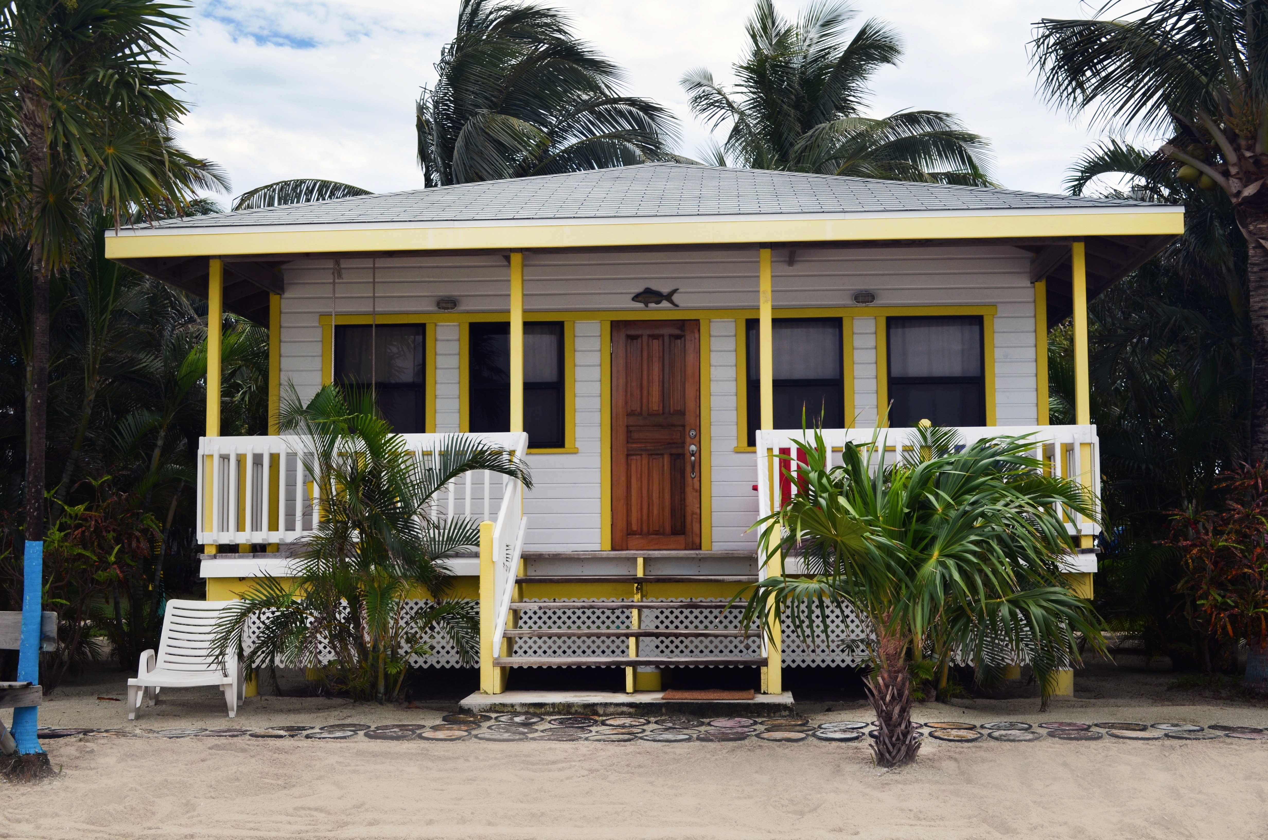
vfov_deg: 29.7
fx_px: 1582
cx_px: 634
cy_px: 420
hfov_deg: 43.7
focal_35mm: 45
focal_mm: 30
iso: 100
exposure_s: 1/250
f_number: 8
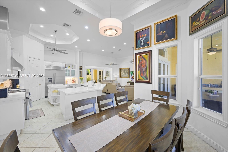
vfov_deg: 81.2
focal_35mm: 14
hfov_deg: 104.3
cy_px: 76
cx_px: 114
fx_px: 89
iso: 160
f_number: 9
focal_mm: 14
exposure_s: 1/3
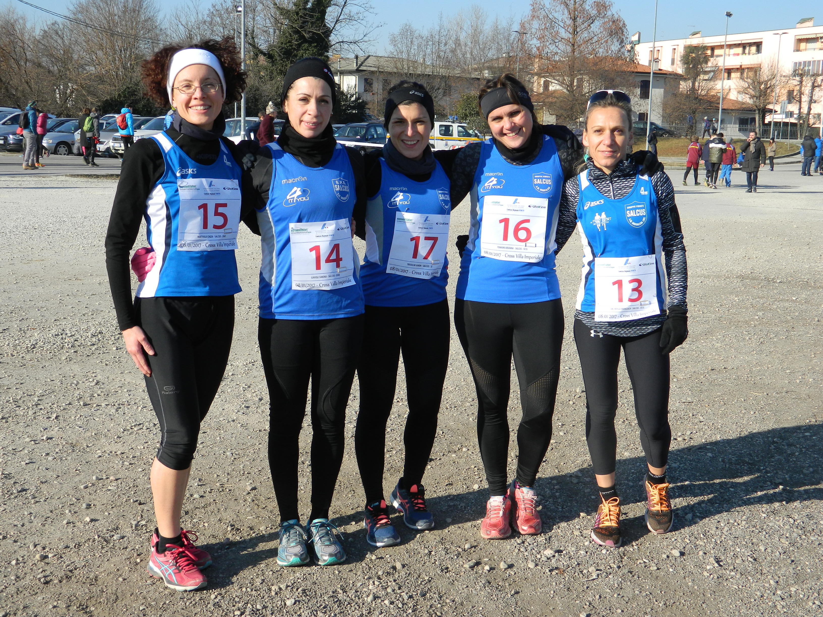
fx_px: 1117
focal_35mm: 47
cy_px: 308
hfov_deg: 40.4
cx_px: 412
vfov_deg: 30.9
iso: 80
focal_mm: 8.4
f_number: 3.6
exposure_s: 1/500
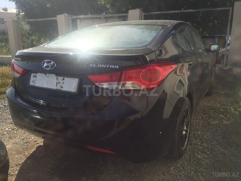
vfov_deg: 48.2
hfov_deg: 61.7
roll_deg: -1.4
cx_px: 120
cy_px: 90
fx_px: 202
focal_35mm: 29
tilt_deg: -14.3
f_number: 2.2
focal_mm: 4.15
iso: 32
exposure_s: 1/1582
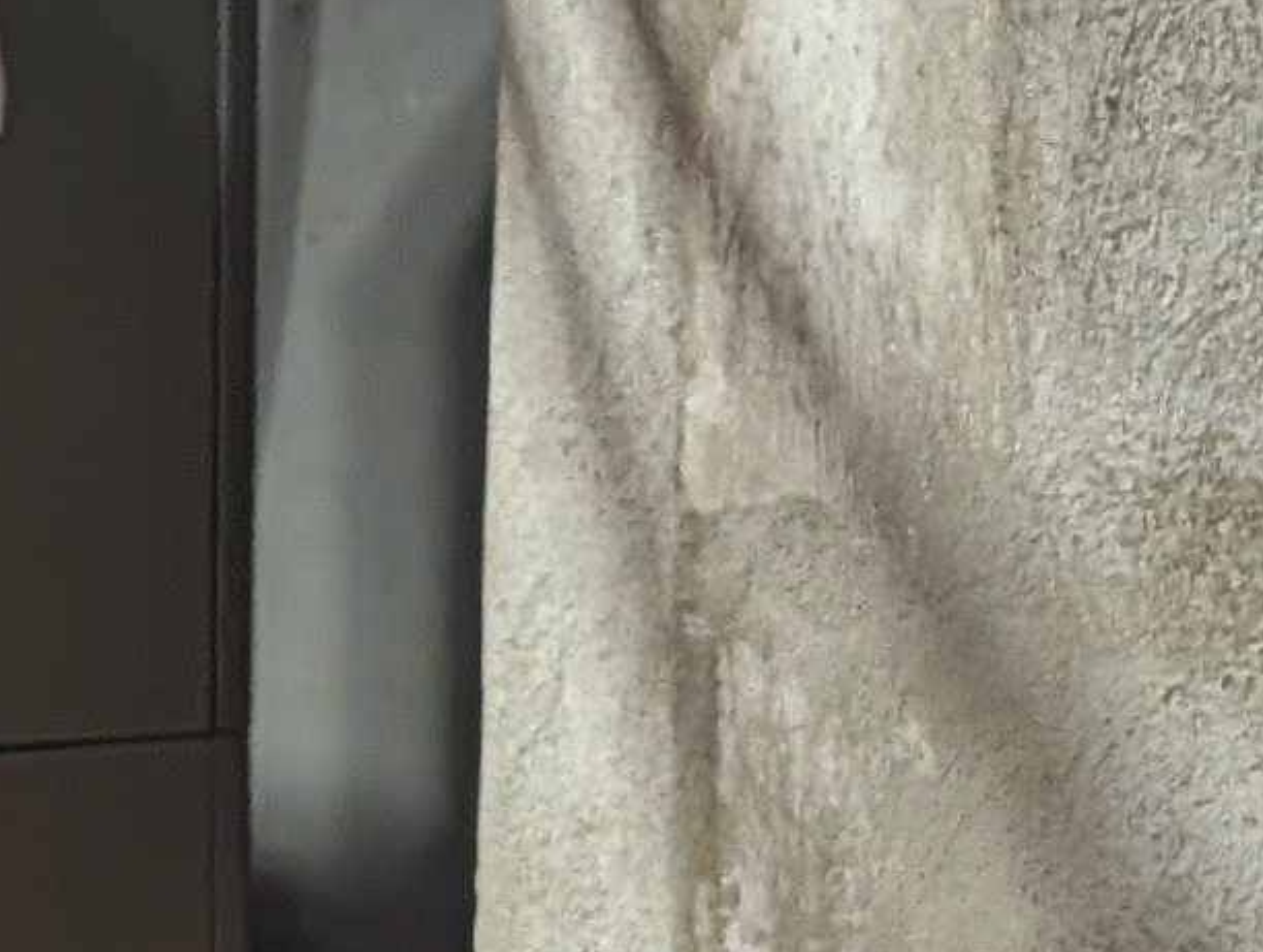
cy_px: 50
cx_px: -2675
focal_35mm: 160
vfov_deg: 9.3
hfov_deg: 9.4
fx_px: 5847
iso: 300
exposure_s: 1/189
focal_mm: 6.9
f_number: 1.68
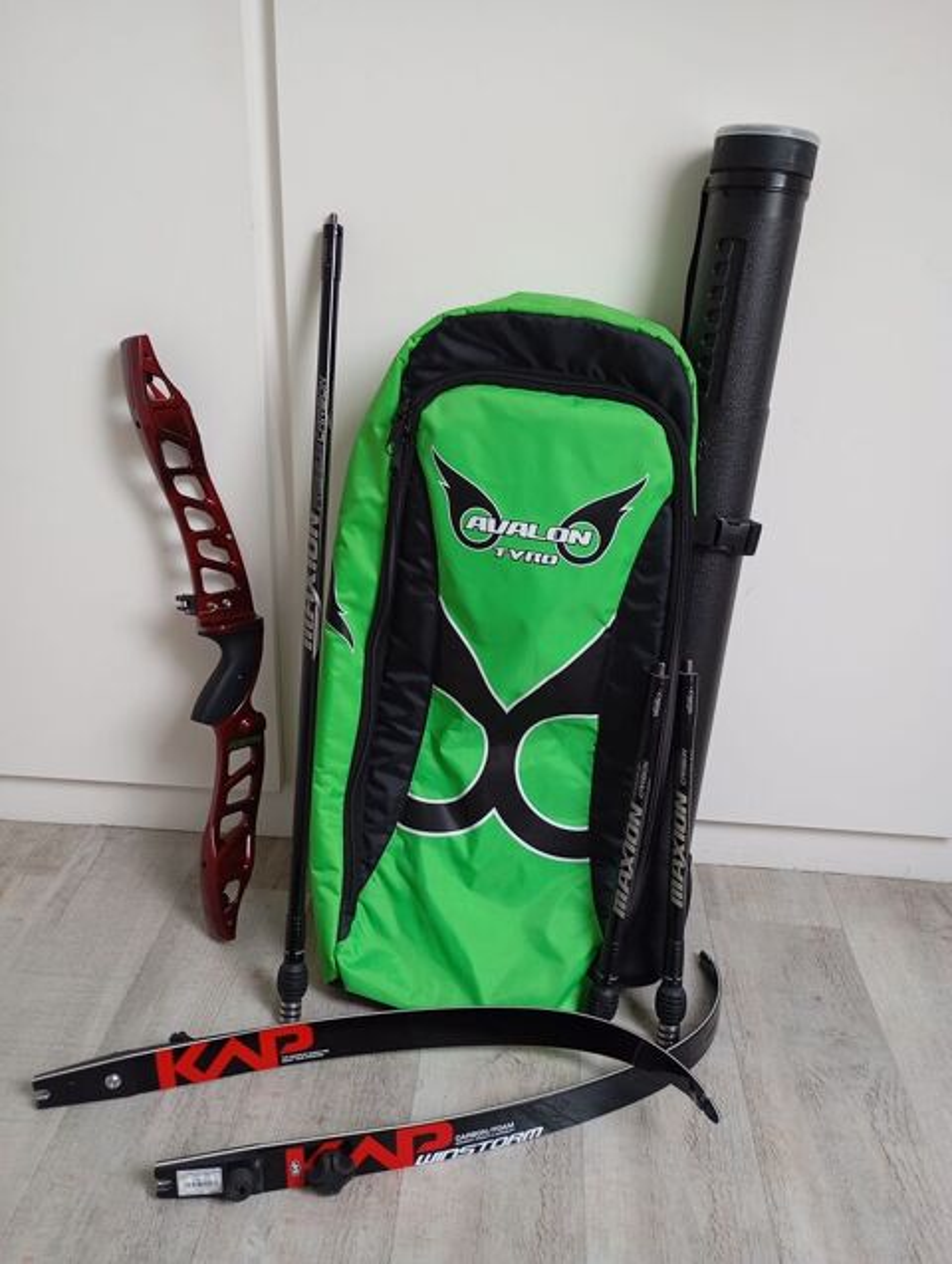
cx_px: 476
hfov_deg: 49.9
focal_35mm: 28
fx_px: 1024
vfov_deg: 63.4
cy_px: 632
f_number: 1.8
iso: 350
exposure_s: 1/33.3
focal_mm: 4.27
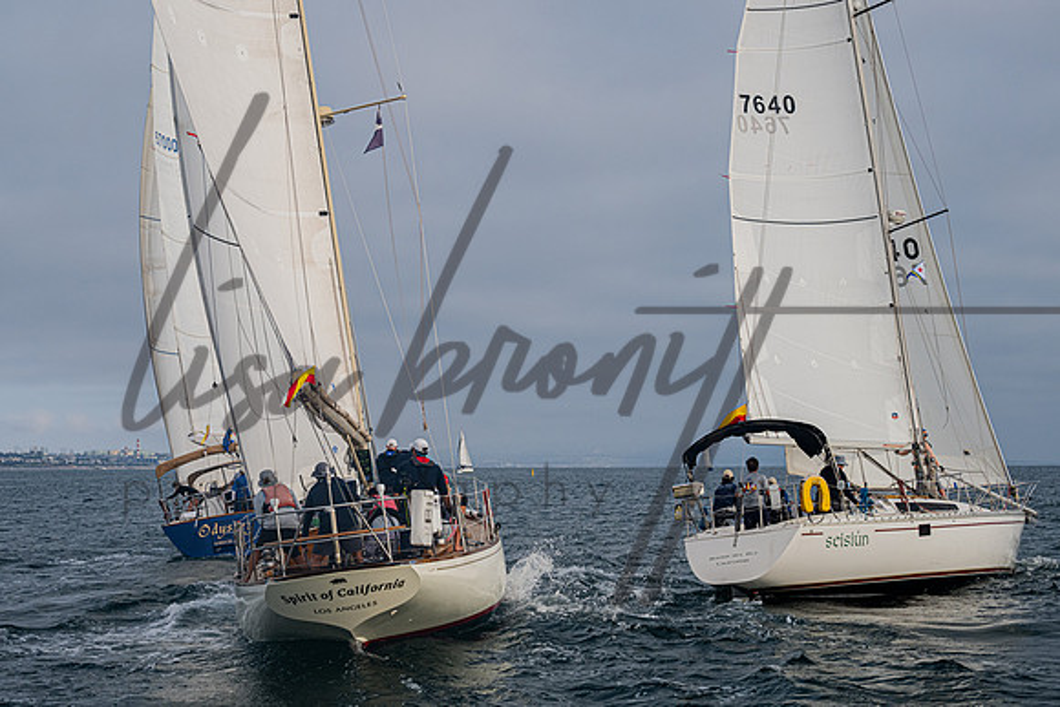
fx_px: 1669
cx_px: 411
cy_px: 327
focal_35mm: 57
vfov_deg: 23.9
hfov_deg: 35.1
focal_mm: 46
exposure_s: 1/640
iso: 400
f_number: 6.3
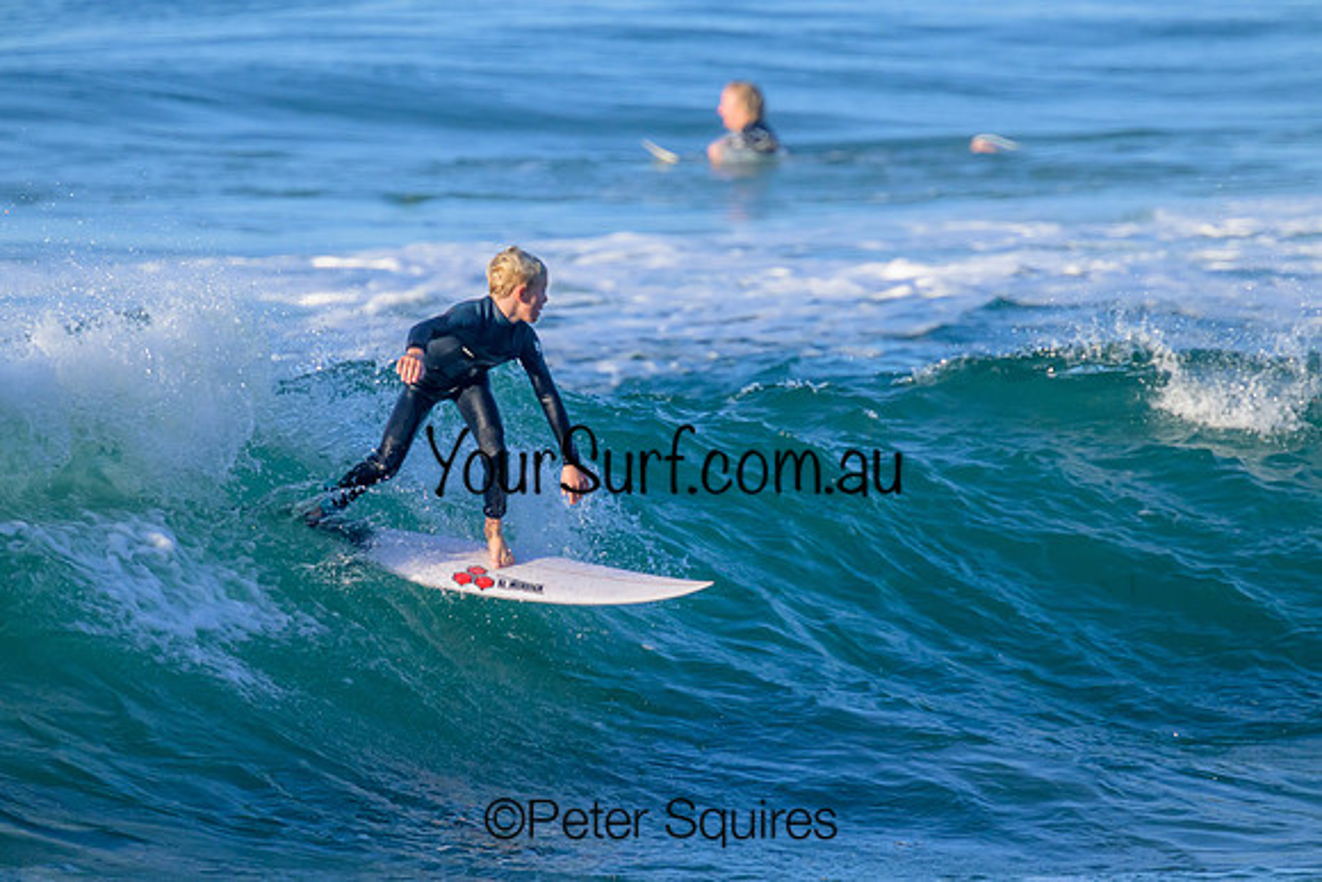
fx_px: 29383
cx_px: 661
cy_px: 441
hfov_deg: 2.6
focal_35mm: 800
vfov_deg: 1.7
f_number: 11
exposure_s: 1/2000
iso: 2500
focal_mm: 800
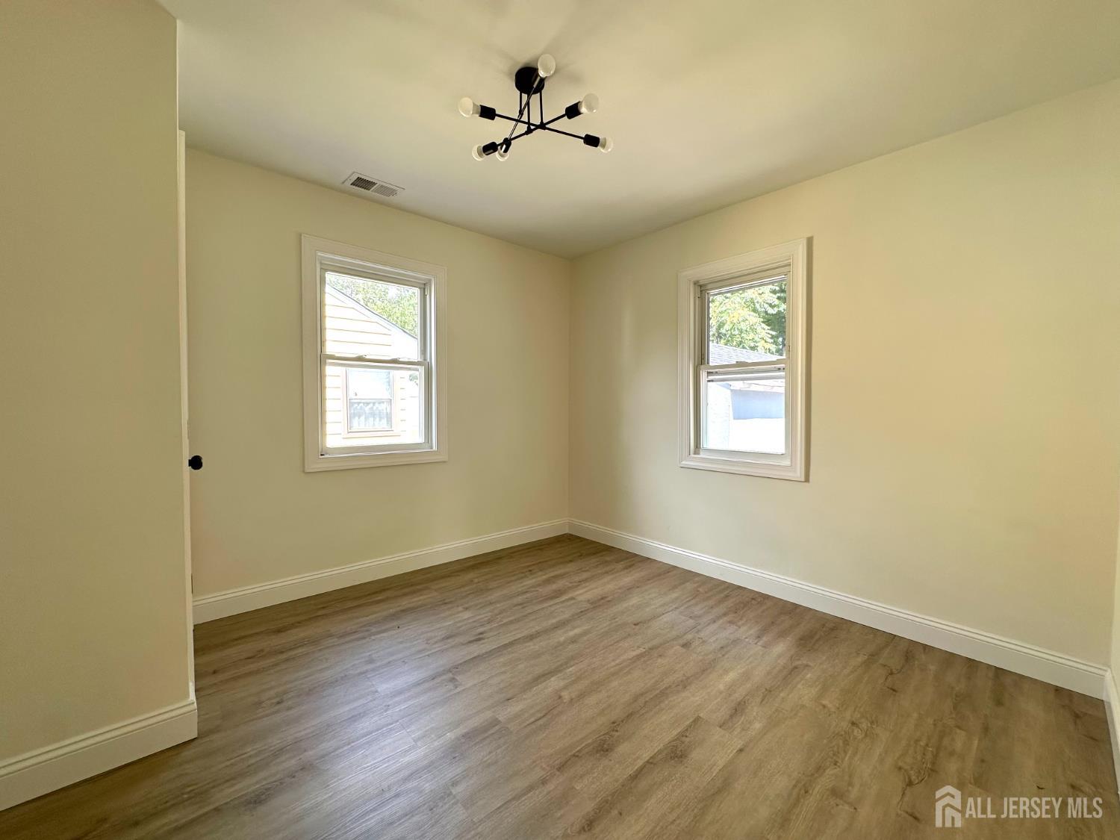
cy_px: 420
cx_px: 560
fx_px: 453
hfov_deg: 102.1
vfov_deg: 85.7
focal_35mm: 14
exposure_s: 1/99
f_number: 2.2
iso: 50
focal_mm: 2.22
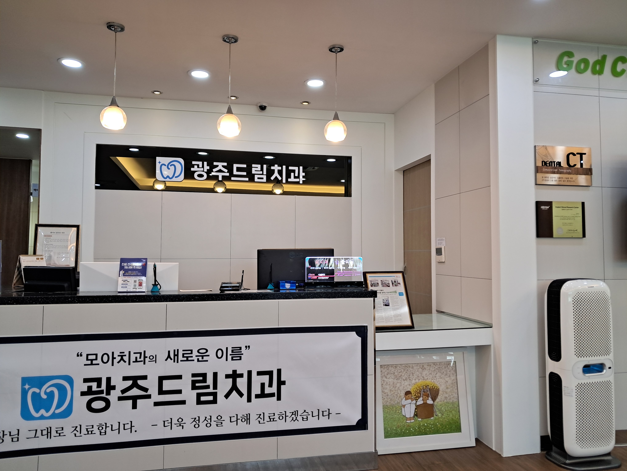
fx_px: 489
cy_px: 236
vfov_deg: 51.4
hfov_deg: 65.3
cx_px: 314
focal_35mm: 27
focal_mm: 4
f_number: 1.8
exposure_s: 1/60
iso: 125
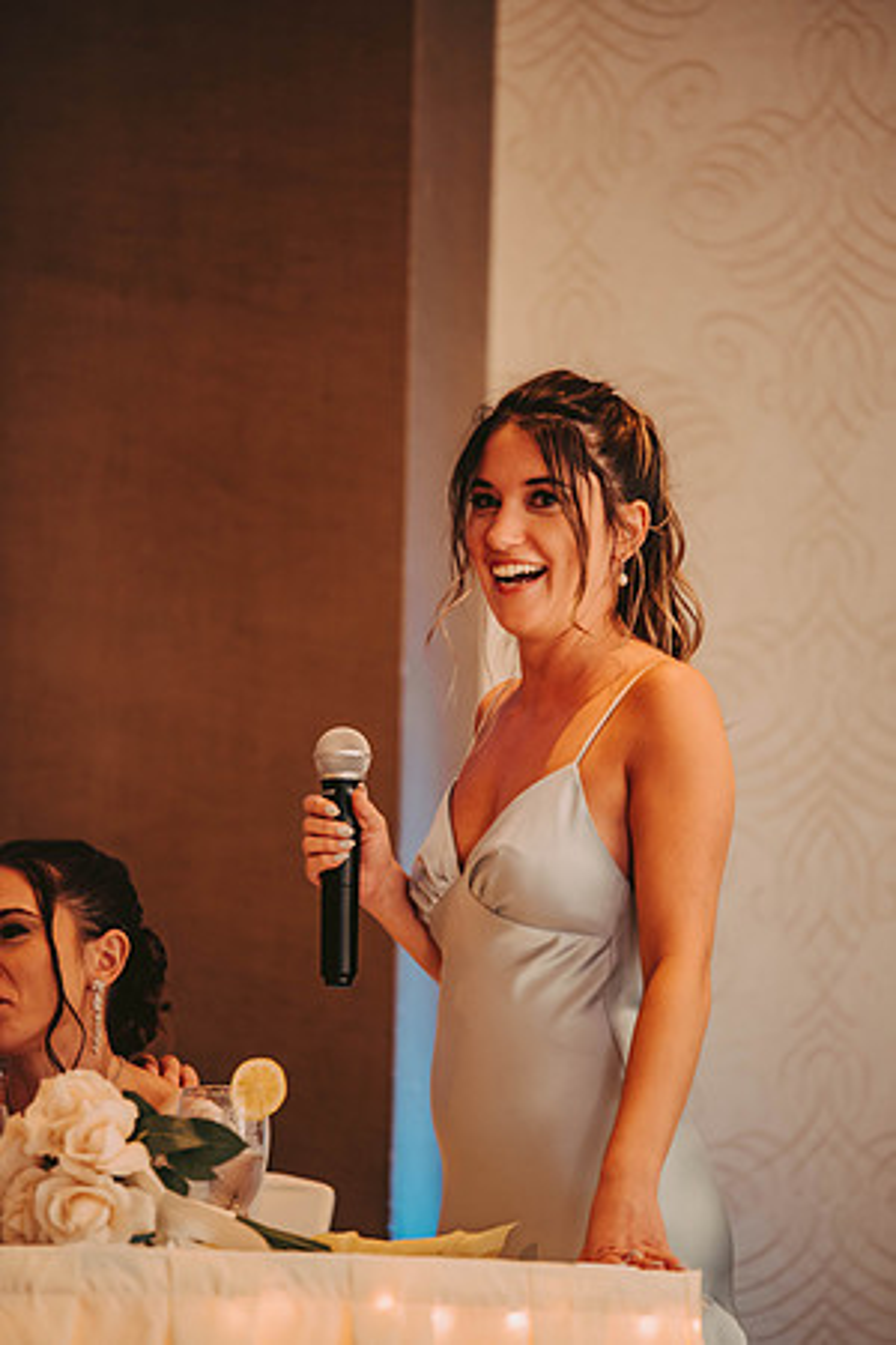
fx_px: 7466
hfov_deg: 6.9
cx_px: 448
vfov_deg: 10.3
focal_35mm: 200
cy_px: 672
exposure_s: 1/60
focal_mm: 200
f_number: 2.8
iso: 800
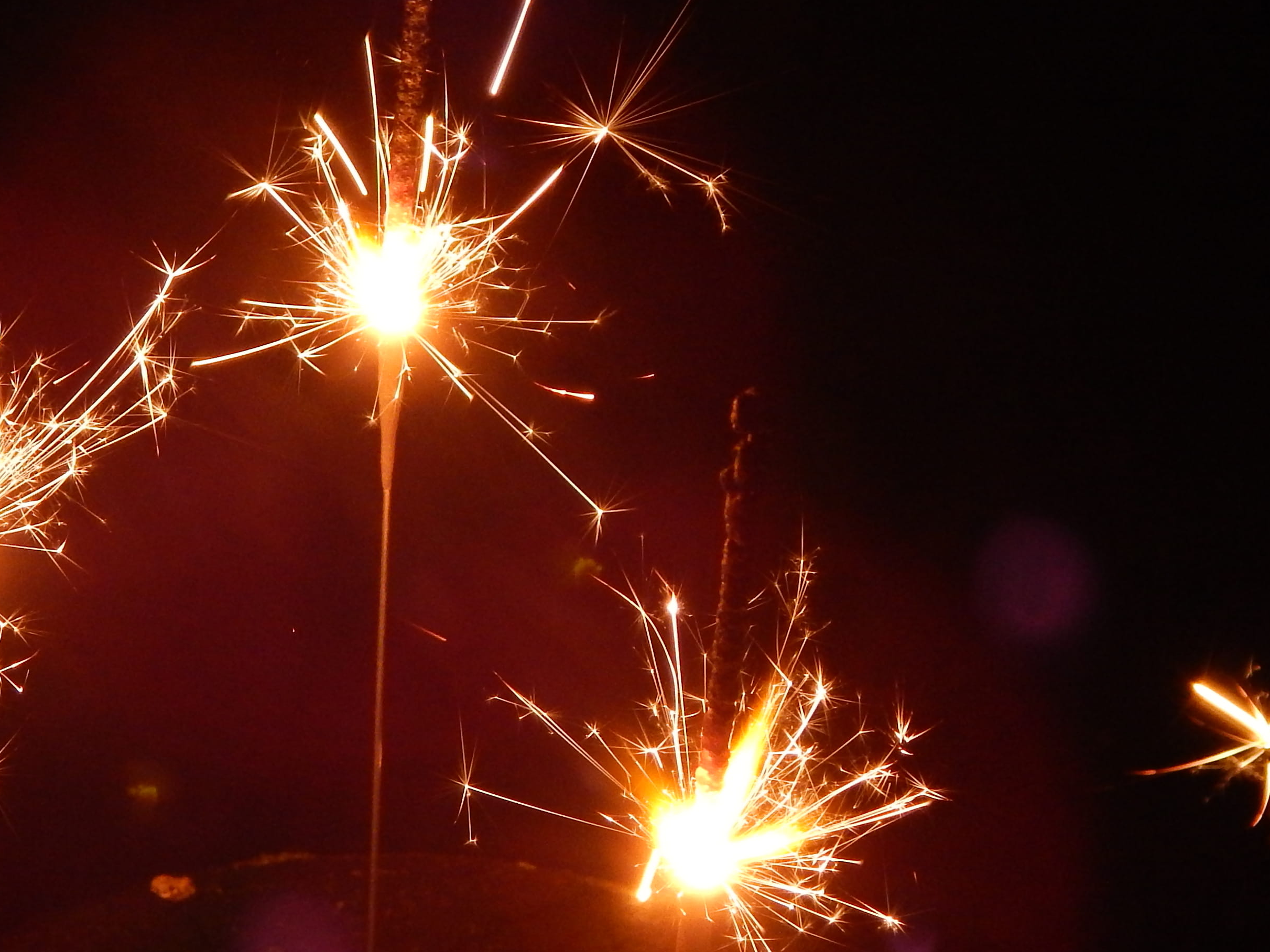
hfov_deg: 16.9
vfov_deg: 12.8
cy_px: 573
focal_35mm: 116
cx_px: 322
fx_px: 4256
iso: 400
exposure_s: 1/80
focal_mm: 10.9
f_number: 4
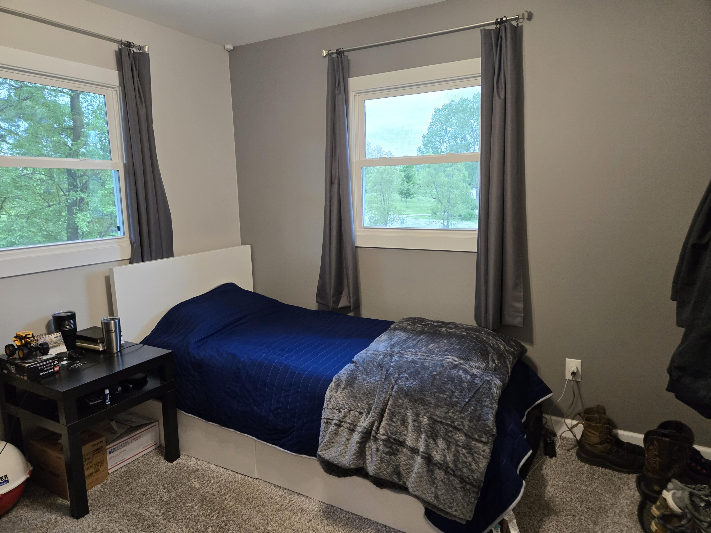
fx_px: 472
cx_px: 356
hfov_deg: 73.9
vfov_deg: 58.9
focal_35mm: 23
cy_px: 266
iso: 400
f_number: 1.8
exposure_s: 1/120
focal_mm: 5.4
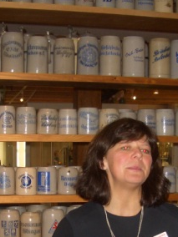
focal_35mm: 74
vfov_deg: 25.8
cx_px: 76
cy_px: 192
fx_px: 507
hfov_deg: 19.9
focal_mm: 5.8
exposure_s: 1/60
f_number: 2.6
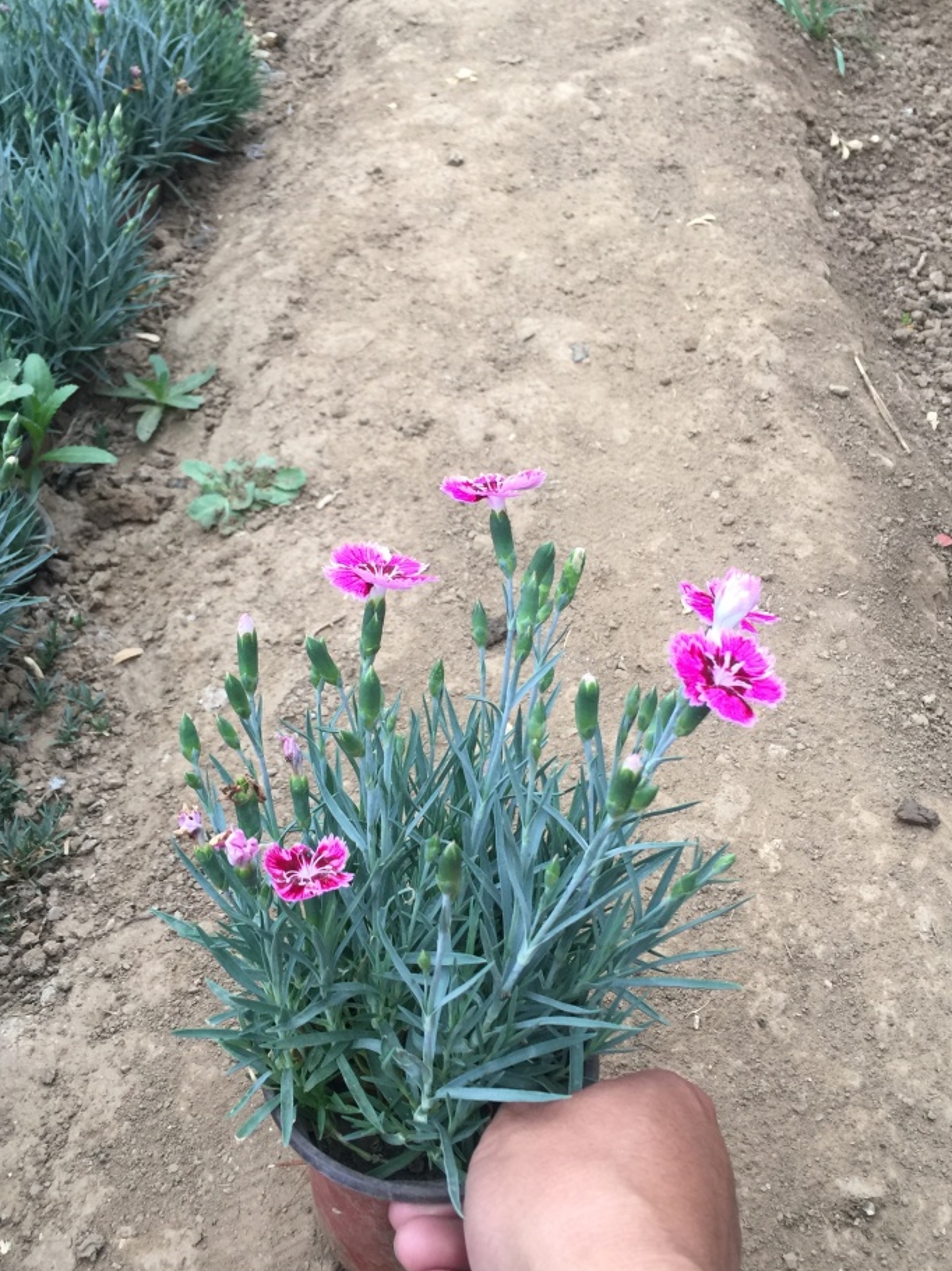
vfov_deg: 54.0
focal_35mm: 34
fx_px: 1247
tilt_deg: -46.3
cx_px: 449
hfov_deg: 41.8
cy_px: 640
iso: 32
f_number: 2.2
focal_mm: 4.15
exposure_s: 1/33
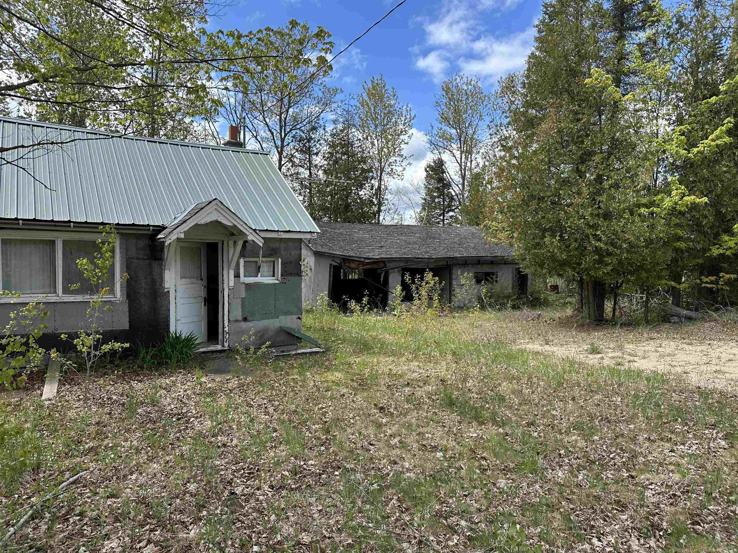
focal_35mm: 24
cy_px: 276
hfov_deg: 71.6
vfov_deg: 56.8
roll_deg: -1.8
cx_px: 369
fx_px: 512
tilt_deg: -3.2
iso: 80
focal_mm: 6.86
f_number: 1.78
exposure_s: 1/2110
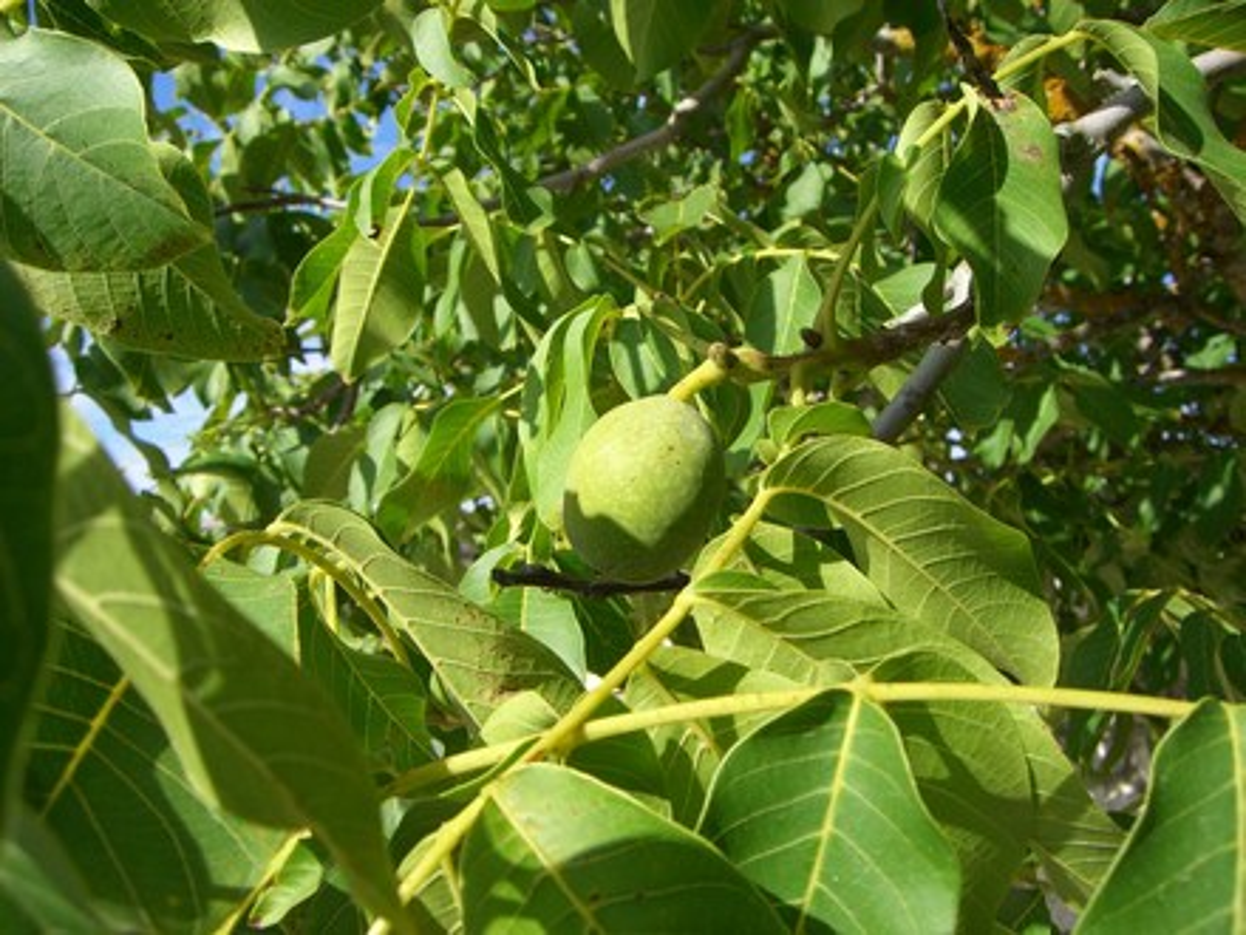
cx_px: 623
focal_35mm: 38
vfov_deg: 37.7
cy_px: 468
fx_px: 1368
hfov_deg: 49.0
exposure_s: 1/400
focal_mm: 6.2
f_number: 4.3
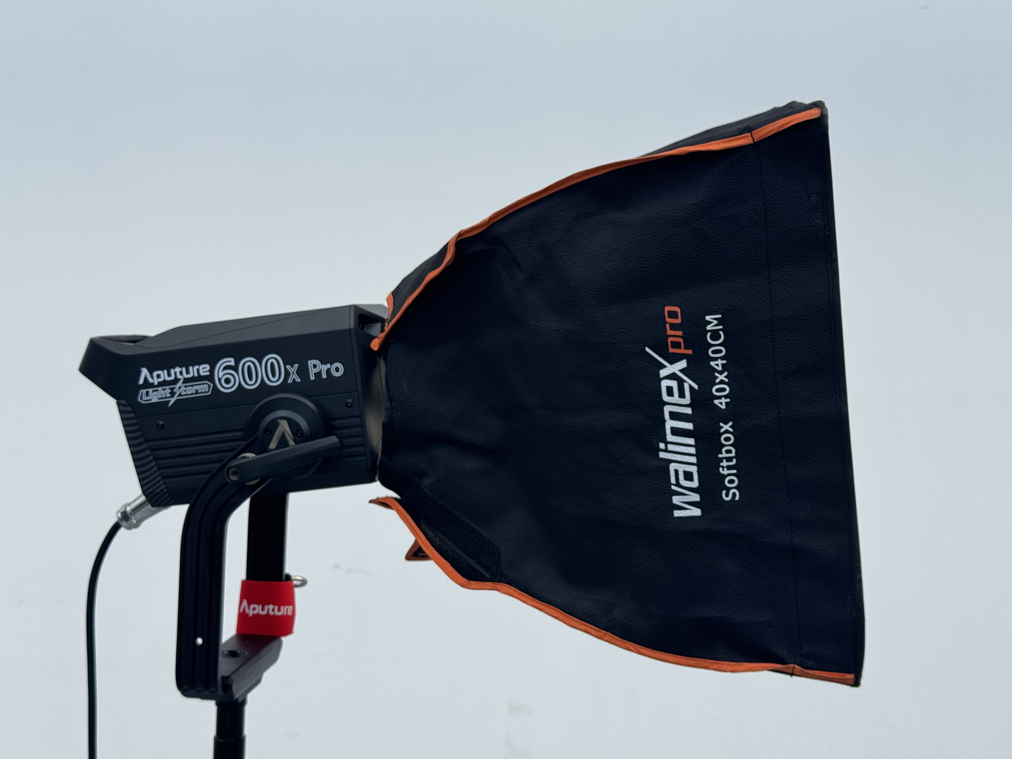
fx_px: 1403
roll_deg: -0.1
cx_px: 506
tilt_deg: -2.7
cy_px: 380
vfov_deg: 30.3
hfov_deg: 39.7
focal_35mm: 48
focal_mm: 6.76
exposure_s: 1/593
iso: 64
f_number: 1.78
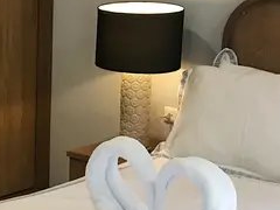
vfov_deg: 14.1
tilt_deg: -9.5
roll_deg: +0.6
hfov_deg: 17.6
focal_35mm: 105
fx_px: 849
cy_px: 87
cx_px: -80
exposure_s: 1/17
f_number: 1.8
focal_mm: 3.99
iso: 50
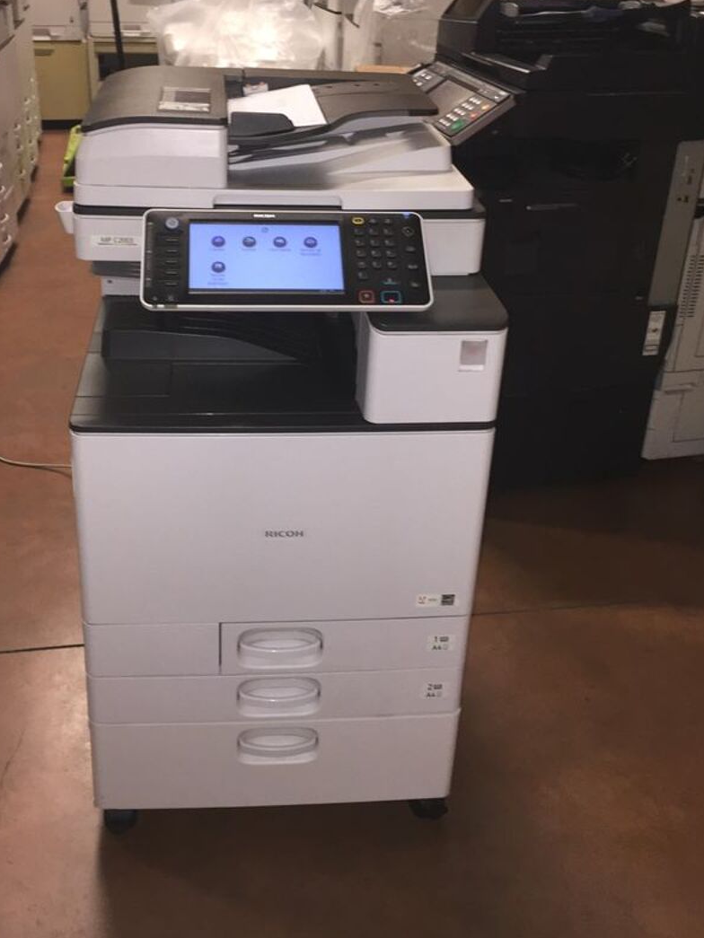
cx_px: 312
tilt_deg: -25.6
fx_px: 1003
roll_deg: -1.5
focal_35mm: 37
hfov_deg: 38.6
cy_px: 379
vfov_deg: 49.8
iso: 100
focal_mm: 4.15
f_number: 2.2
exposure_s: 1/20
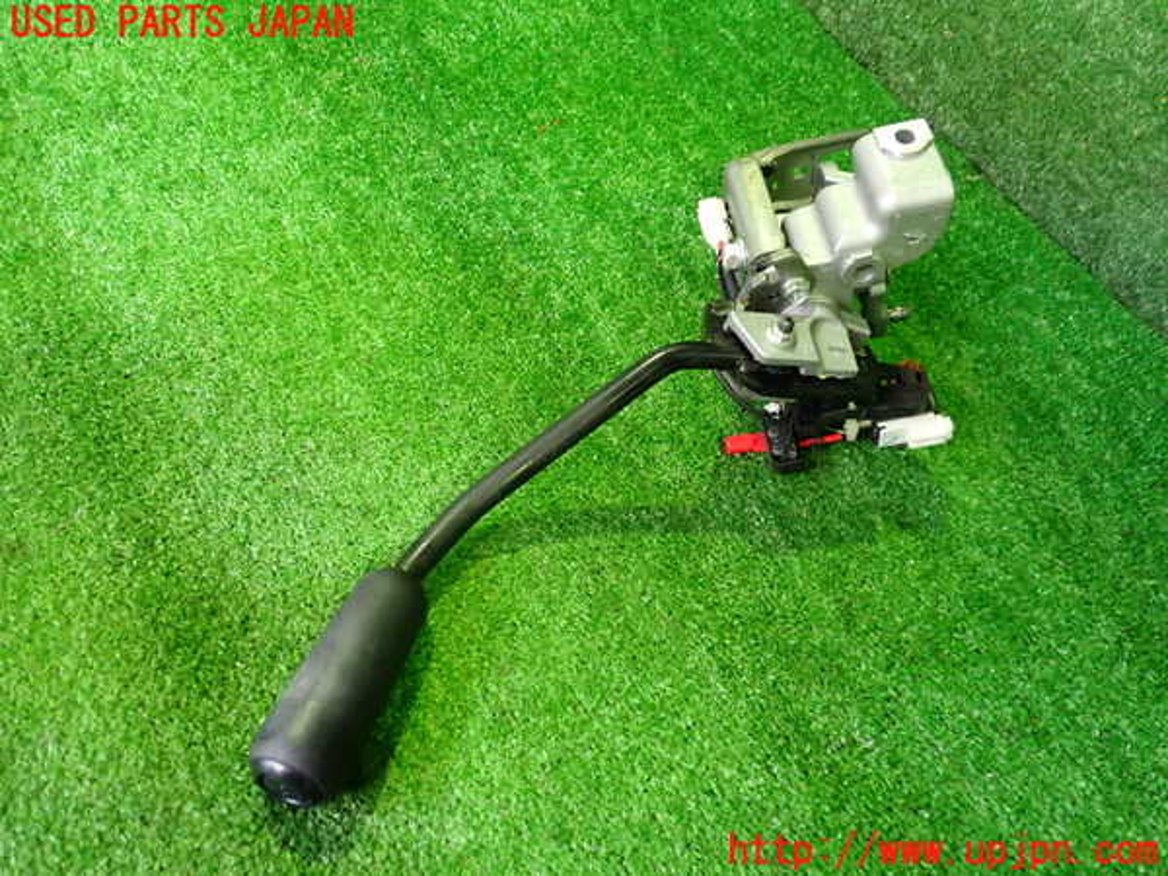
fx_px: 1012
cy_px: 438
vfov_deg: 46.8
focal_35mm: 30
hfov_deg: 60.0
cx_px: 584
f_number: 2.3
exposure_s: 1/30
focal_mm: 5.4
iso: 800
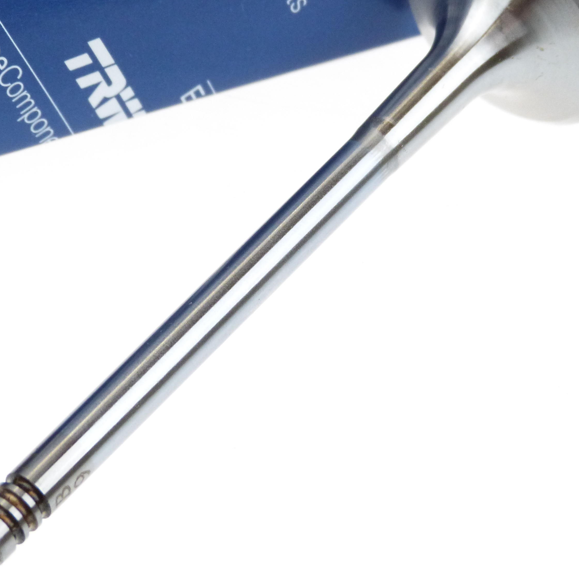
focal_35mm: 176
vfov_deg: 9.9
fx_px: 3331
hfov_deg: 9.9
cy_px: 252
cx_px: 327
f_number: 3.5
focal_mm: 20.1
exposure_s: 1/250
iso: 320
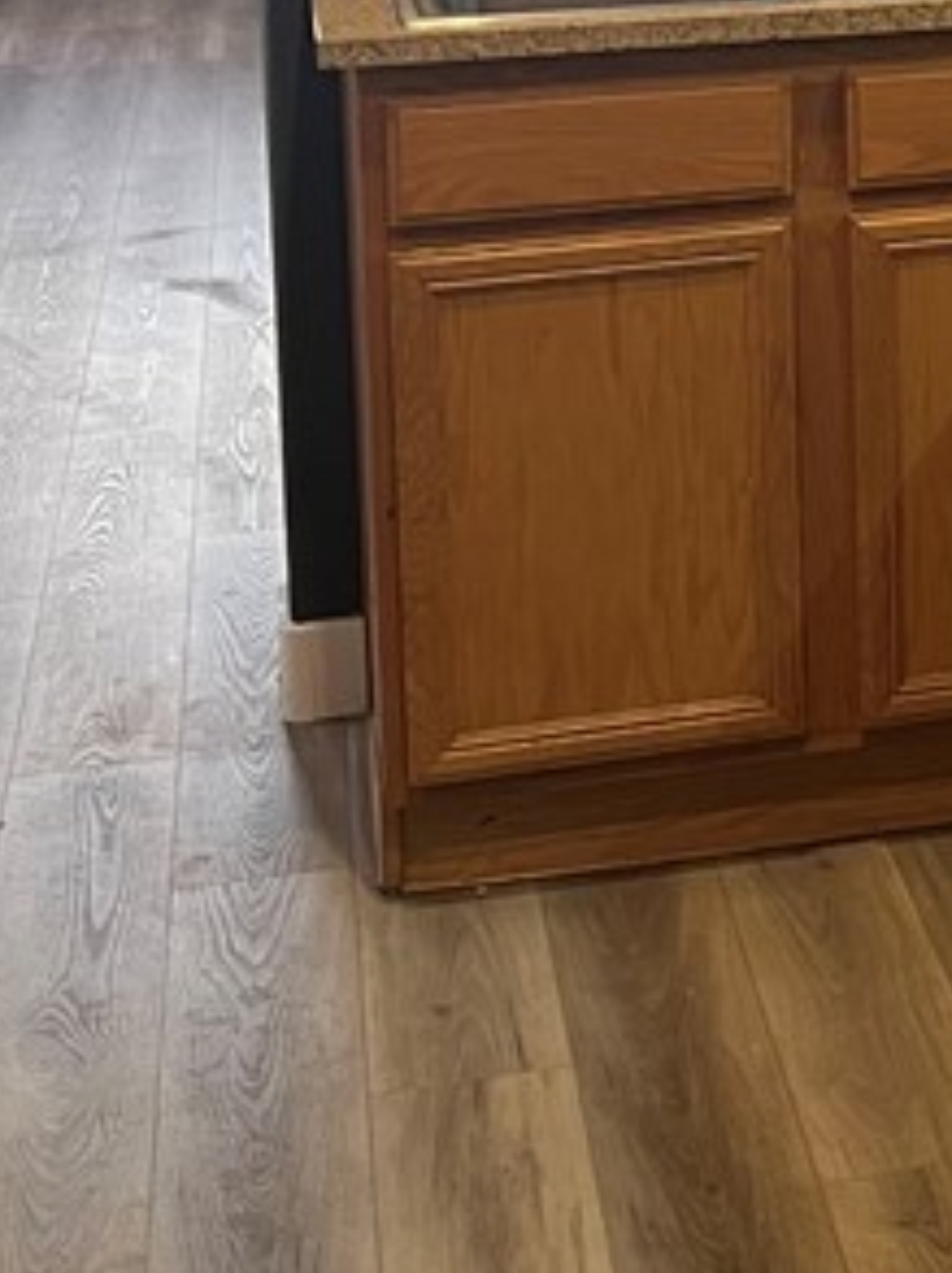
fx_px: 3344
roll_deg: +0.5
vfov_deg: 20.3
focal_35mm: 91
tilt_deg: -5.0
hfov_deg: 15.0
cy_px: -217
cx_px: 1426
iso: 125
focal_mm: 5.7
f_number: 1.5
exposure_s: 1/60
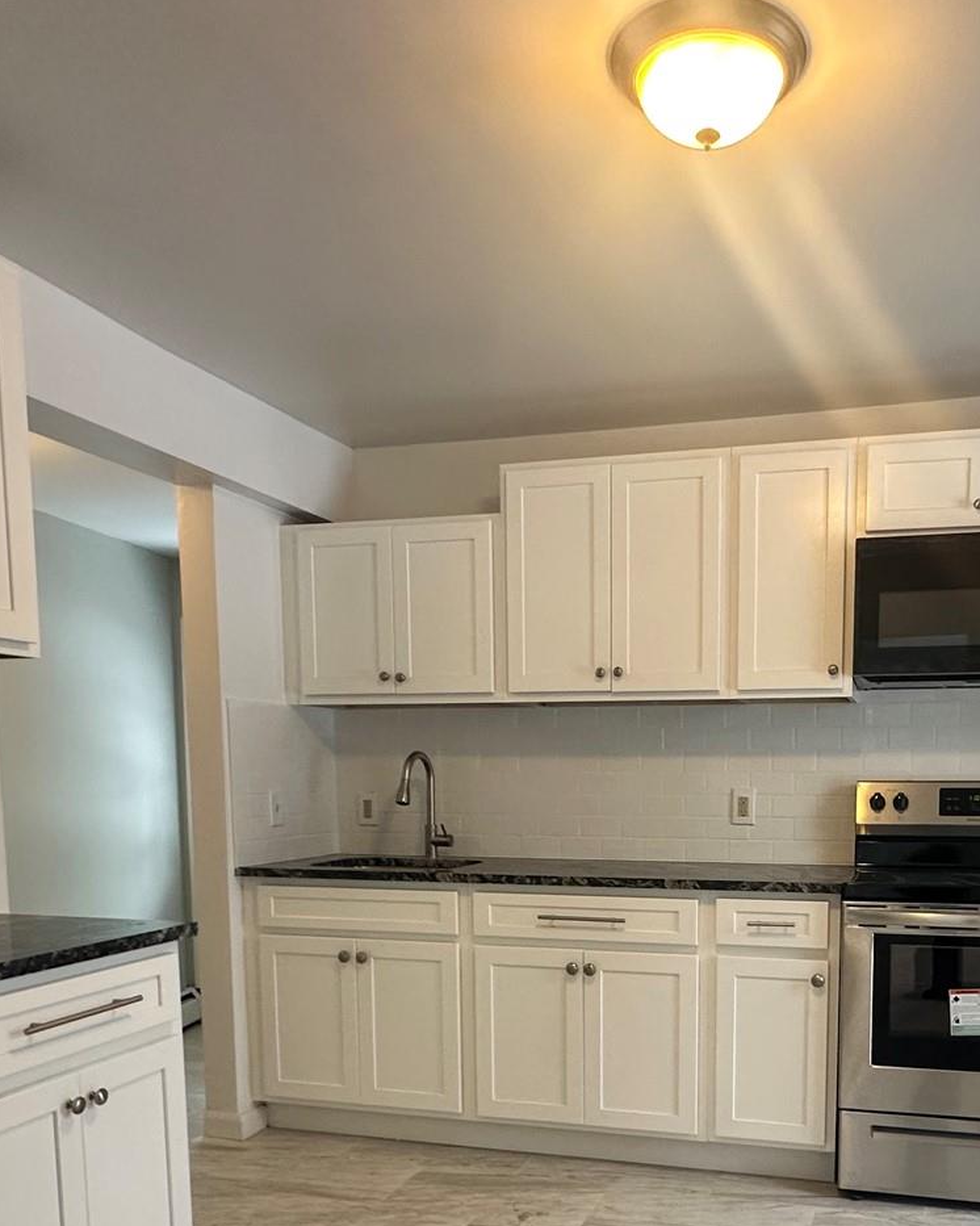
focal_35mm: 30
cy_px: 896
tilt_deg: -6.6
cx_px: 646
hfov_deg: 47.8
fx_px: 1088
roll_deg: -0.5
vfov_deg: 56.3
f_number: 2.2
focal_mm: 2.22
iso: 200
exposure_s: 1/60
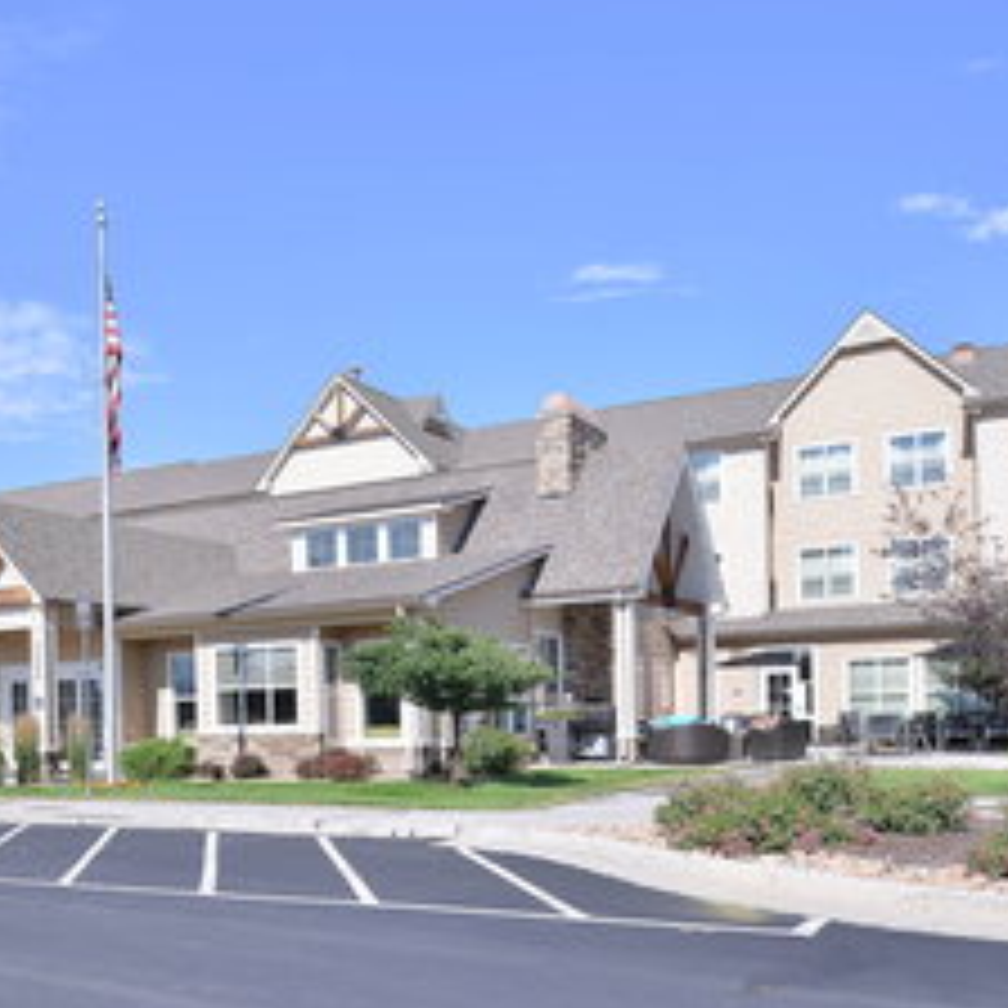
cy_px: 482
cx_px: 320
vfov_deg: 47.2
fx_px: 1153
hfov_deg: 46.3
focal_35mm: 35
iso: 100
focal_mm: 24
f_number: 11
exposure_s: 1/80
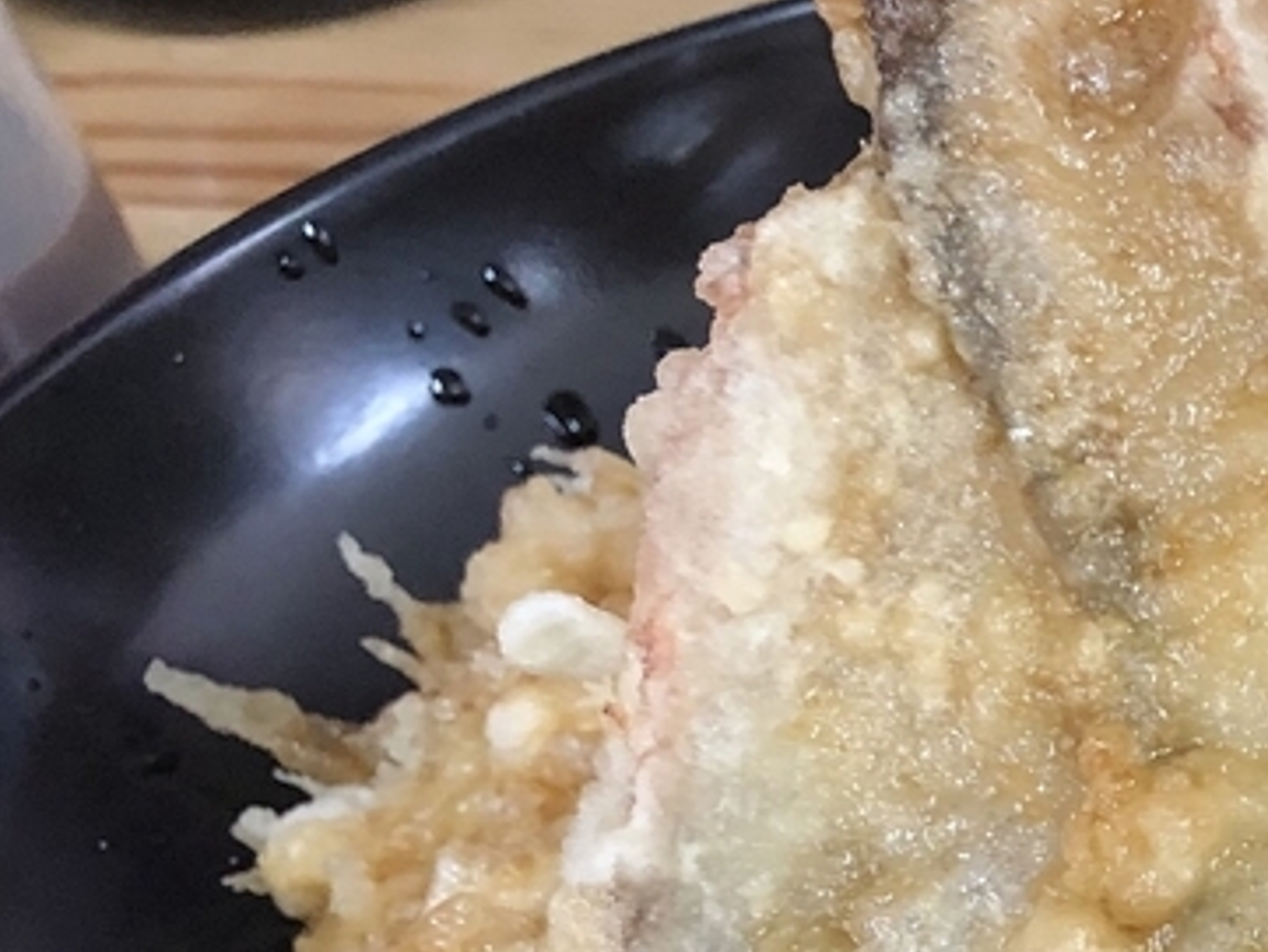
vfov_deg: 15.1
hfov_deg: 18.8
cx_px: 1862
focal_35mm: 93
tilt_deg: -48.7
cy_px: 1261
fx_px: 3408
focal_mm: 3.99
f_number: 1.8
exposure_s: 1/17
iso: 100
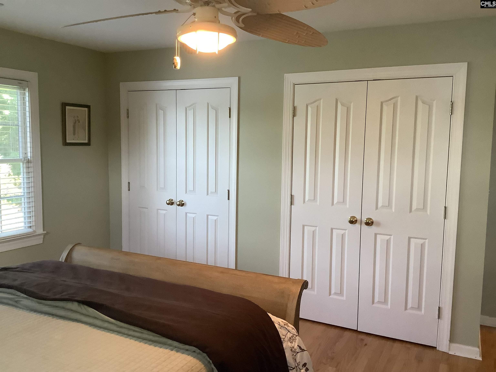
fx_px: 444
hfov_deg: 58.4
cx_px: 248
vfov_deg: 45.4
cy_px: 186
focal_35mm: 31
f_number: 2.4
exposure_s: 1/60
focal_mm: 3.3
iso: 250
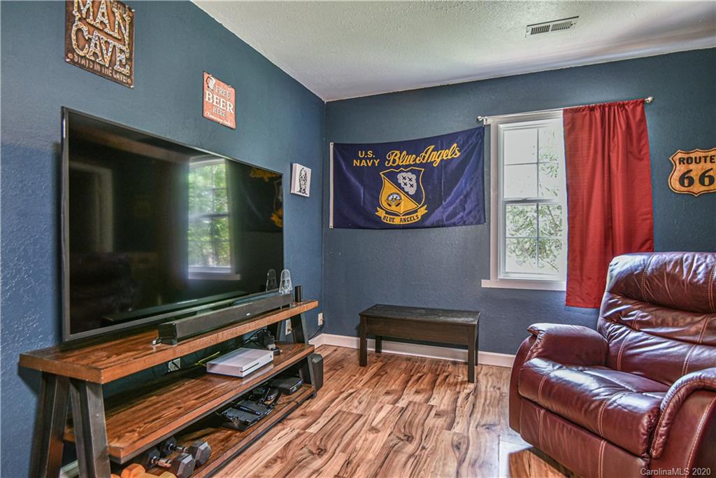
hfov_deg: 86.9
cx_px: 358
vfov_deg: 64.6
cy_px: 239
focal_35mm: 19
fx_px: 378
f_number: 3.5
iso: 800
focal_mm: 19
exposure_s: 1/50
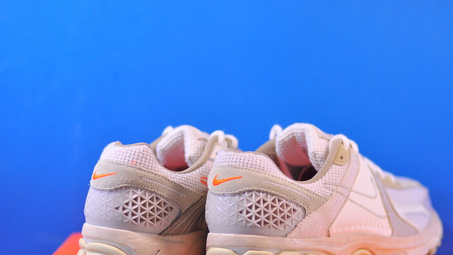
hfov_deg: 23.9
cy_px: 148
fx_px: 1069
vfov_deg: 13.6
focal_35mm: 89
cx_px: 243
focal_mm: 50
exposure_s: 1/320
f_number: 2
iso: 250
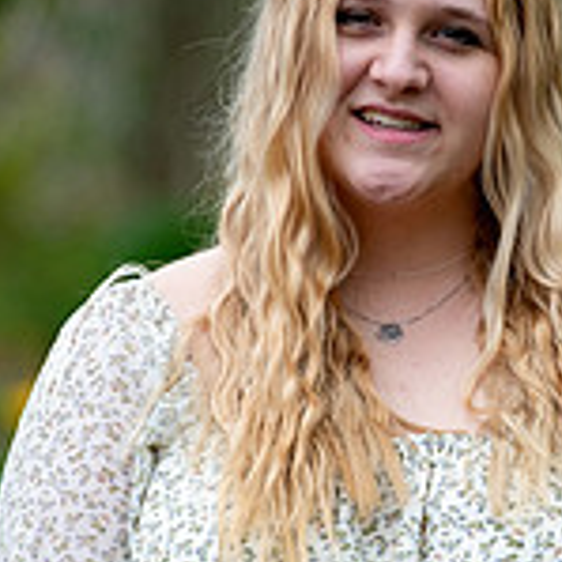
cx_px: 404
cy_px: 517
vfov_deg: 3.5
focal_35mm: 497
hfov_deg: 3.5
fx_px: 9129
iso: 250
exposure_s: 1/320
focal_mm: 129.2
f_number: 2.8
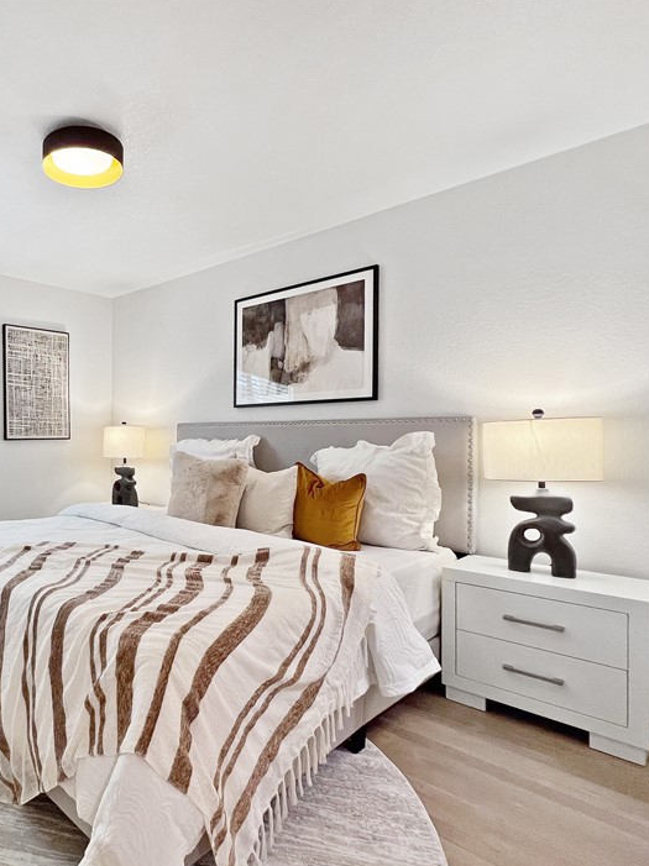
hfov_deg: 62.8
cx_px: 130
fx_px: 475
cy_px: 469
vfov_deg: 84.5
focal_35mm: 19
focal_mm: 1.57
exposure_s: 1/120
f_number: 1.8
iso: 200
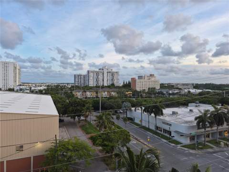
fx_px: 152
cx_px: 114
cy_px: 86
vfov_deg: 58.9
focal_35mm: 23
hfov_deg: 73.9
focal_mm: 5.4
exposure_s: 1/180
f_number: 1.8
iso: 50
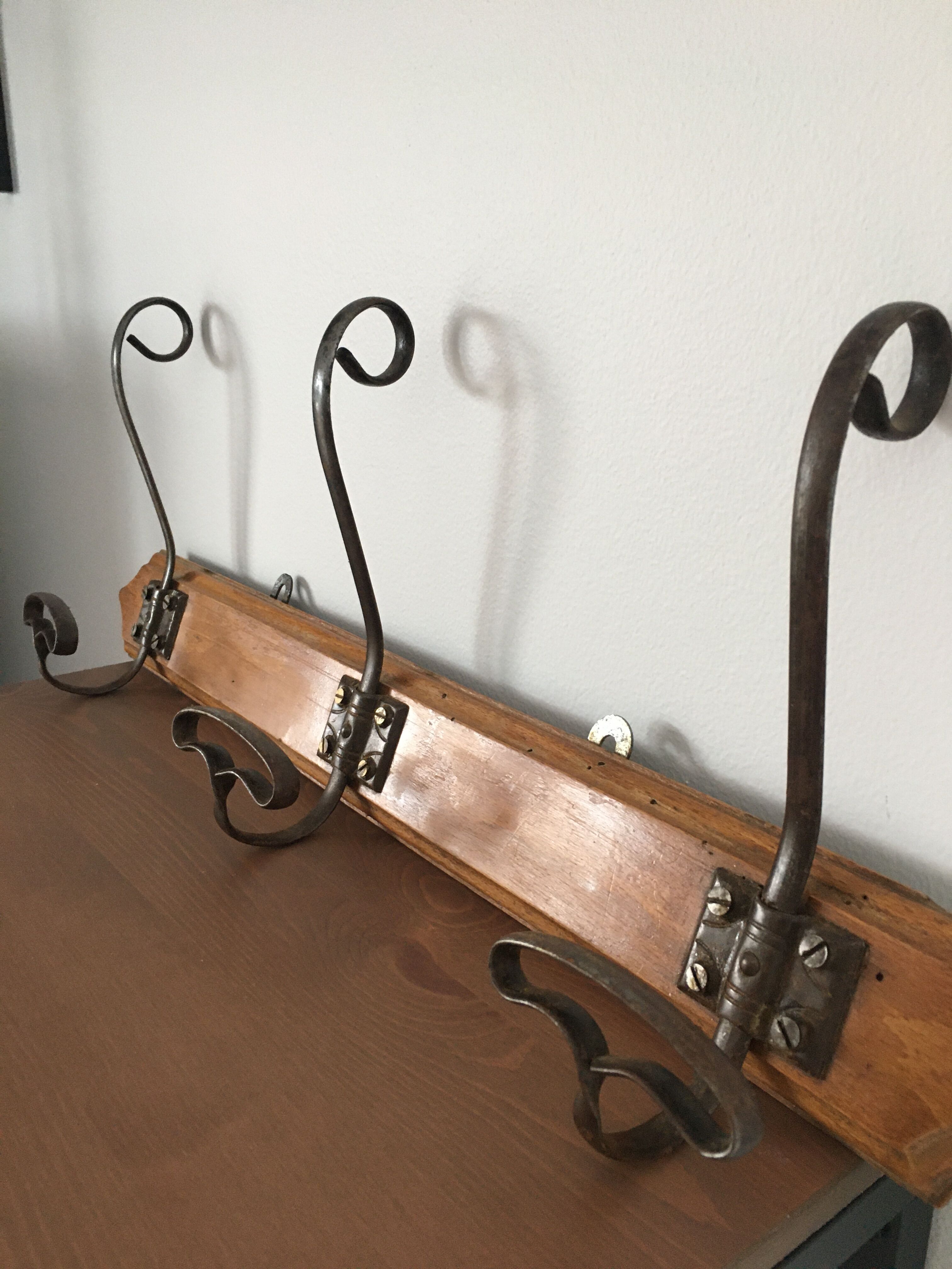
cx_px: 476
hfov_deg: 48.2
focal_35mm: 29
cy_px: 634
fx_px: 1063
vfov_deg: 61.7
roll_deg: -1.1
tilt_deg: -17.5
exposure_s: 1/33
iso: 160
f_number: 2.2
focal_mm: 4.15
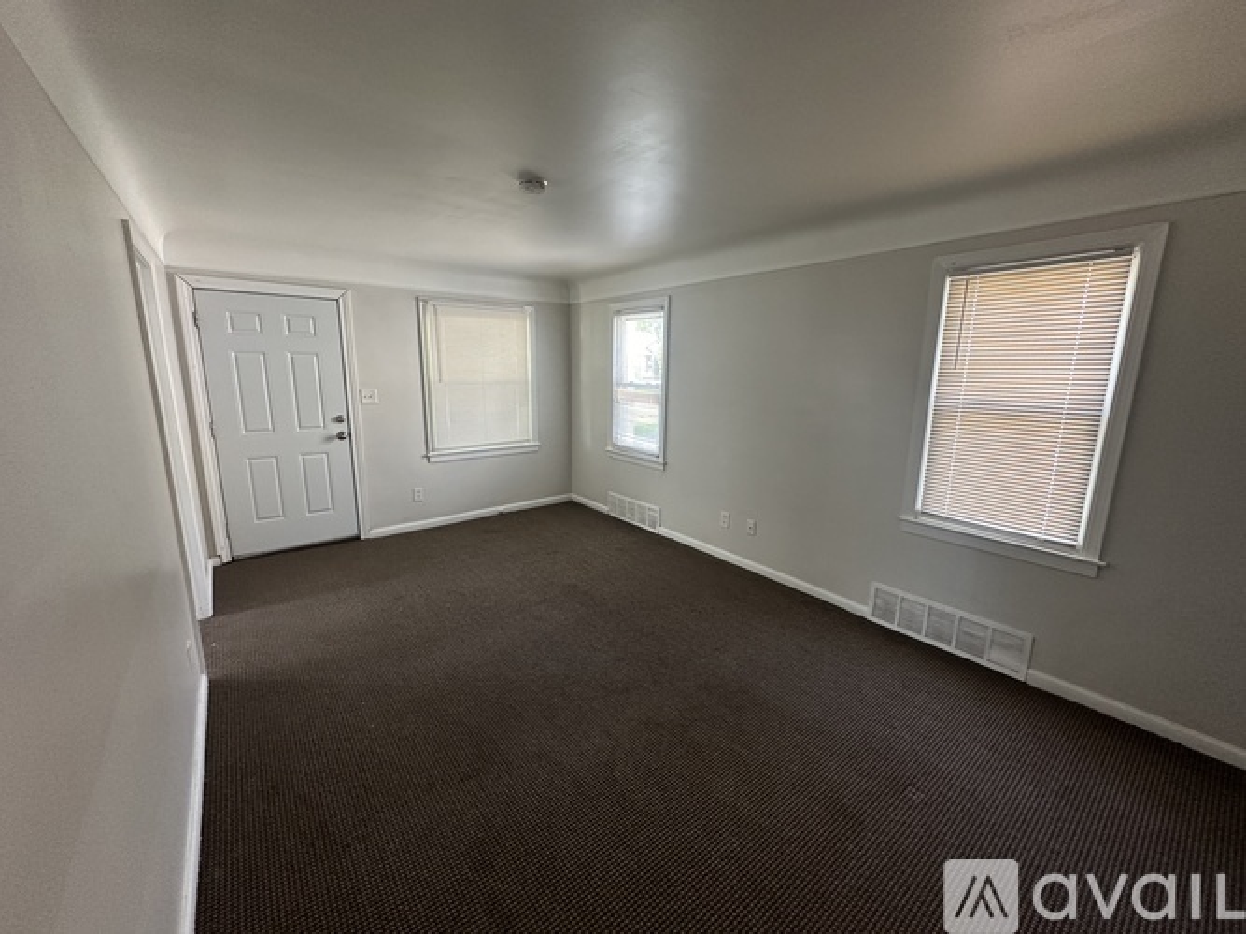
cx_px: 623
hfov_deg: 102.1
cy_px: 467
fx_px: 504
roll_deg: -0.7
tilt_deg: -10.8
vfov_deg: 85.7
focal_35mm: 14
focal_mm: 2.22
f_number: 2.2
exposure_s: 1/99
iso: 250
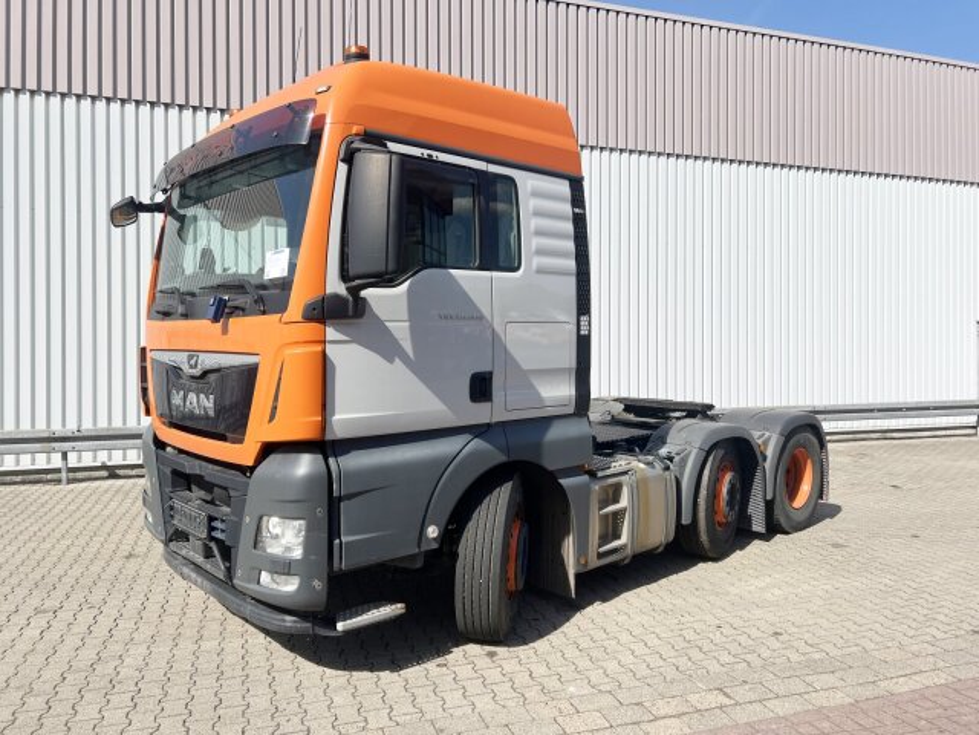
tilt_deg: +1.6
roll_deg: -0.6
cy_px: 368
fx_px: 735
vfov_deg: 53.1
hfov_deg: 67.3
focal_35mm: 26
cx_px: 490
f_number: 1.5
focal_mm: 5.7
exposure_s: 1/5076
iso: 50
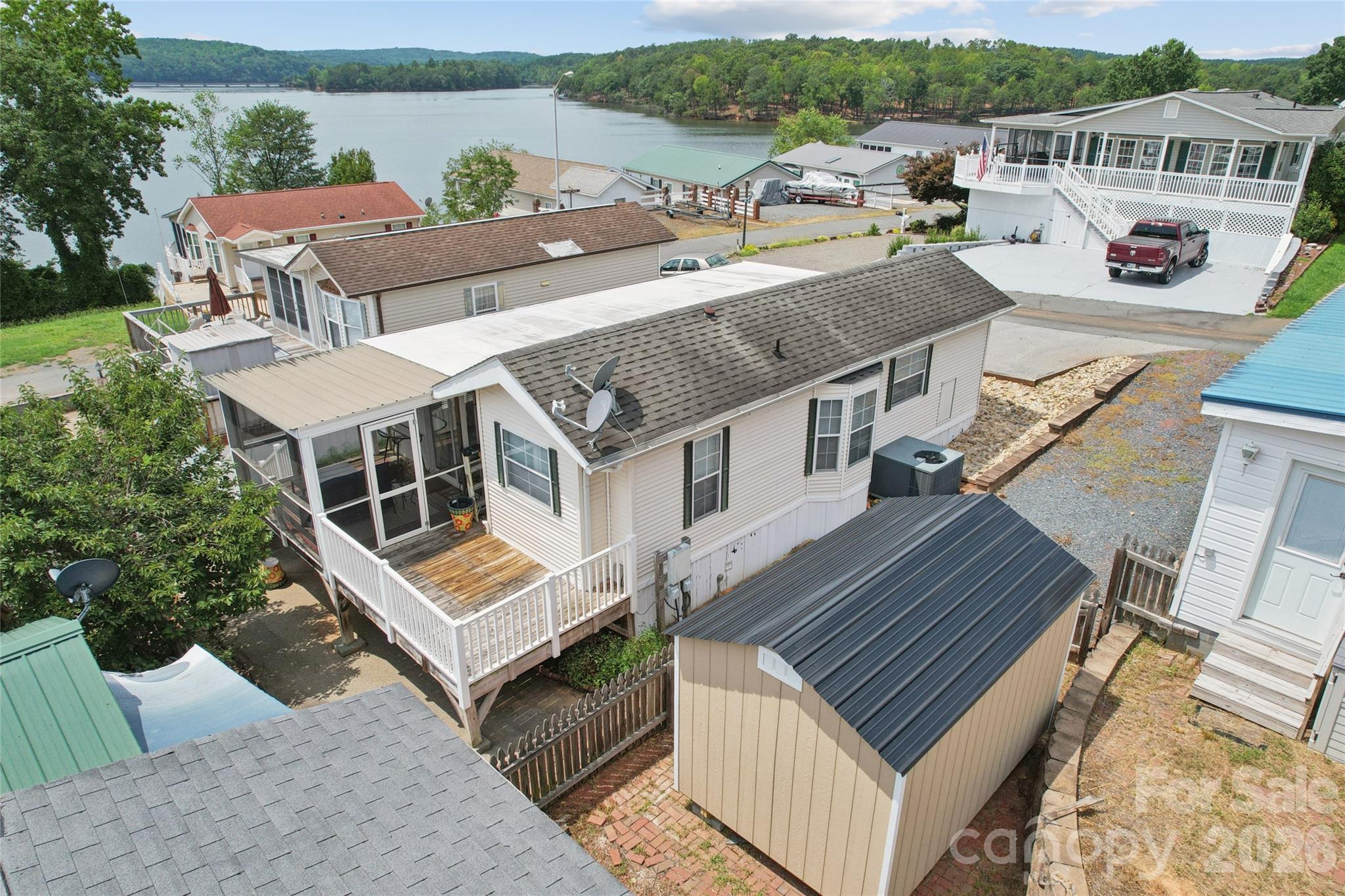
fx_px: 822
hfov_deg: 78.6
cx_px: 672
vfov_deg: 57.2
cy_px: 448
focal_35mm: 22
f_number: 2.8
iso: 140
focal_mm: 8.4
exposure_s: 1/400
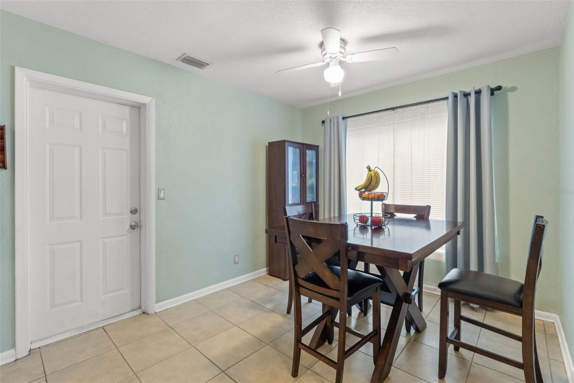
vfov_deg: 72.0
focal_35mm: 16
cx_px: 287
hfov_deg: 95.0
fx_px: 263
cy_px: 192
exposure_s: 1/1.25
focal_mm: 11
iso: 400
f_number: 8
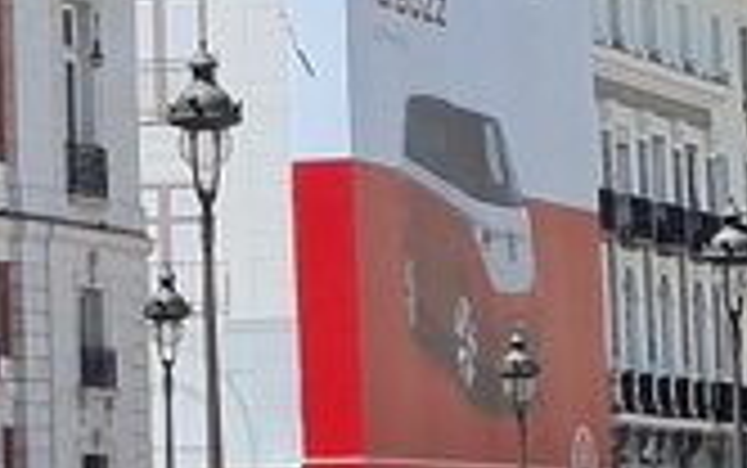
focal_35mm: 177
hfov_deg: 10.5
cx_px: -934
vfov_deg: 7.4
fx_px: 3606
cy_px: -99
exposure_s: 1/1890
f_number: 1.8
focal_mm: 5.4
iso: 50
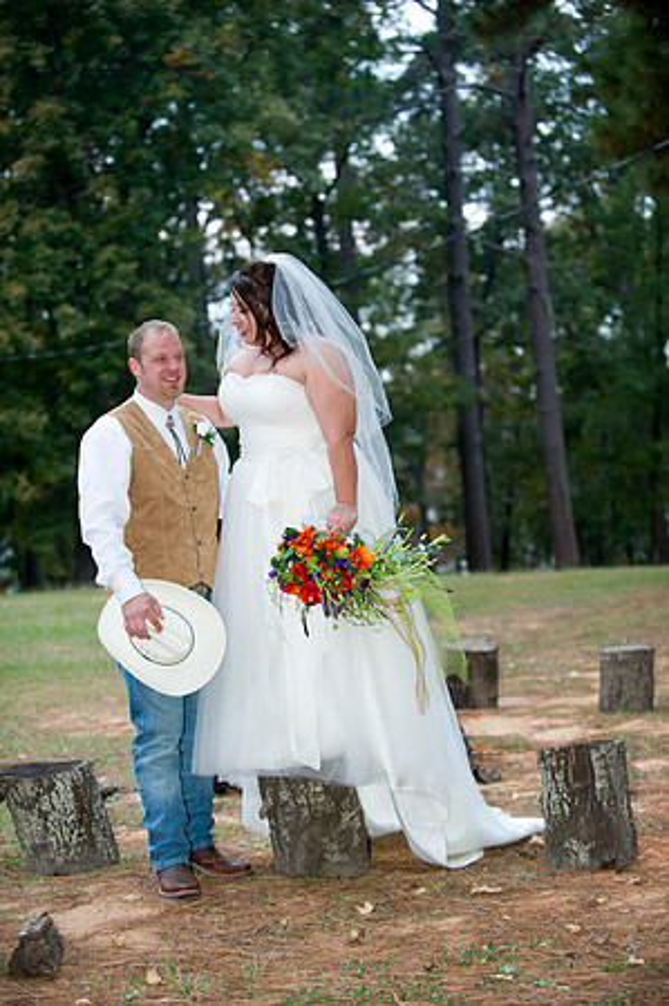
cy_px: 503
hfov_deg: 19.4
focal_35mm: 70
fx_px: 1956
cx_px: 334
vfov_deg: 28.9
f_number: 2.8
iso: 800
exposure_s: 1/50
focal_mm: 70
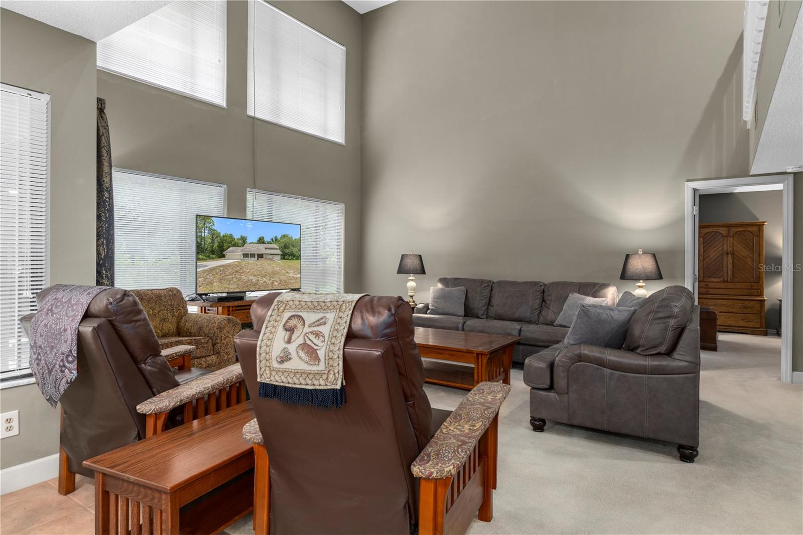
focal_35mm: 21
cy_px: 268
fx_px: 468
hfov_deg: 81.2
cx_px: 402
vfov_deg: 59.5
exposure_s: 1.6
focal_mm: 14
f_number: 8
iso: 320
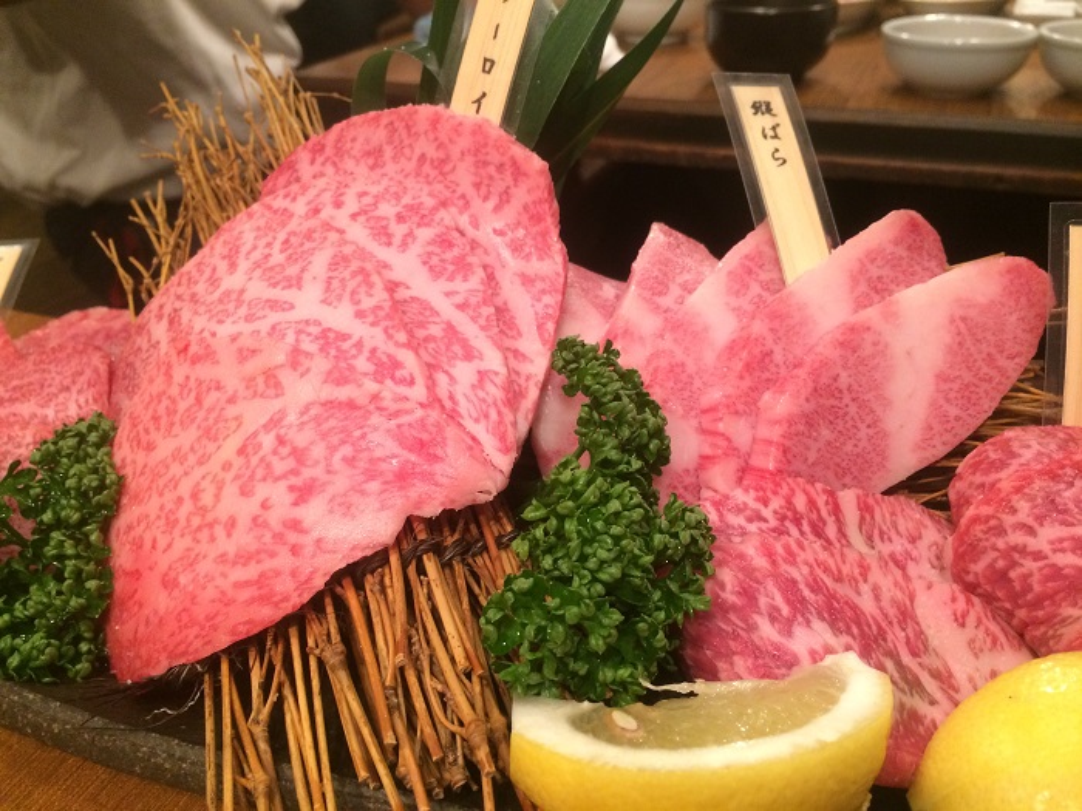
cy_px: 406
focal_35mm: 30
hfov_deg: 60.0
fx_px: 938
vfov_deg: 46.8
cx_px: 541
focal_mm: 4.12
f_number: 2.2
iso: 320
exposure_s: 1/33
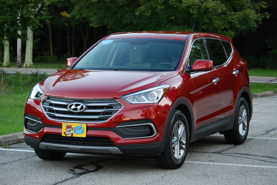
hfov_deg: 20.9
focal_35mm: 98
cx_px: 138
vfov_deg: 14.1
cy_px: 92
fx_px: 751
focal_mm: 65
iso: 400
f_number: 4.5
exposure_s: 1/25
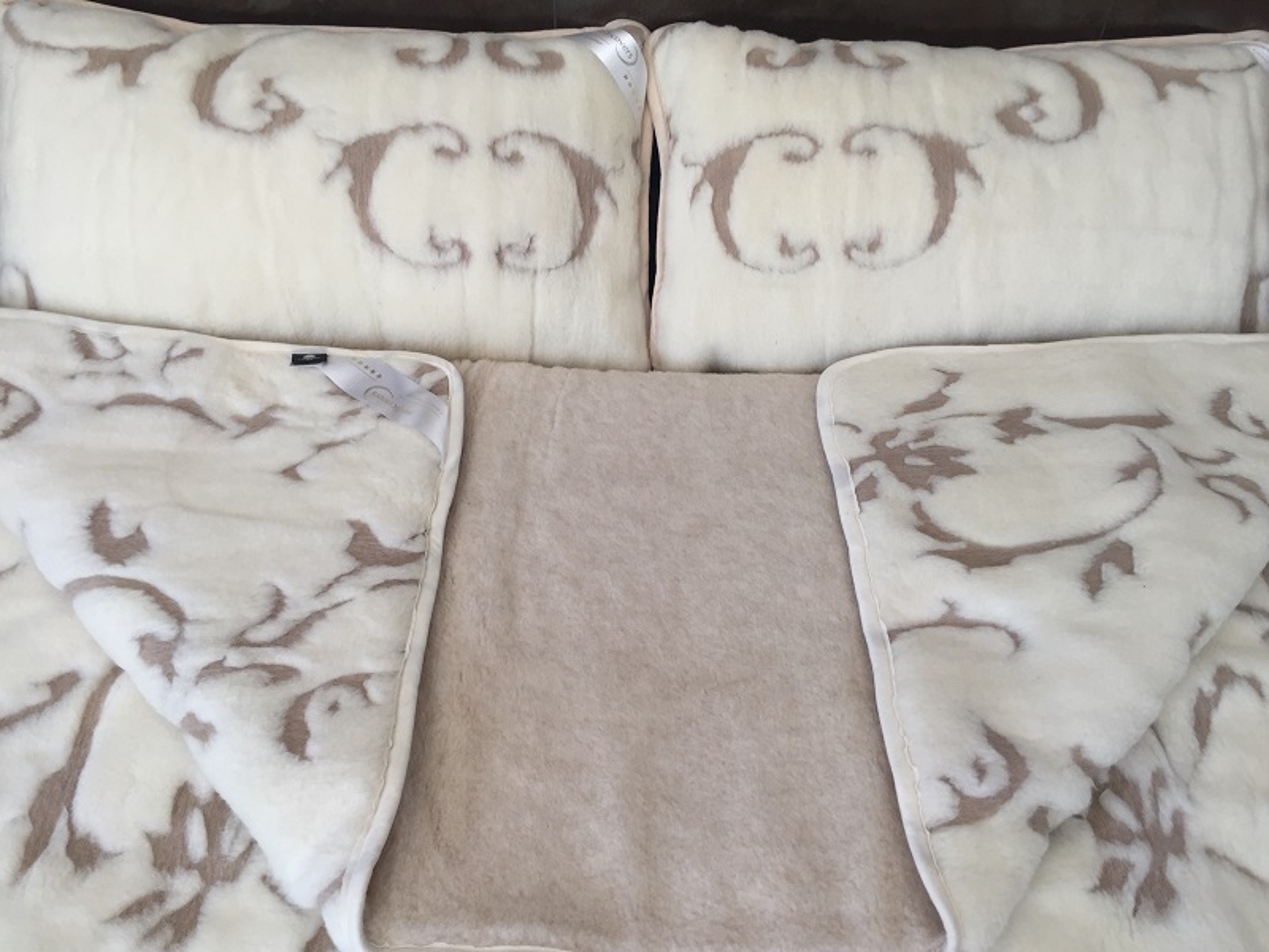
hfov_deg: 61.7
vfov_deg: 48.2
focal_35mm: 29
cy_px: 476
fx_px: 1063
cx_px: 634
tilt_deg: -45.1
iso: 40
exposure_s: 1/50
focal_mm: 4.15
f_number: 2.2
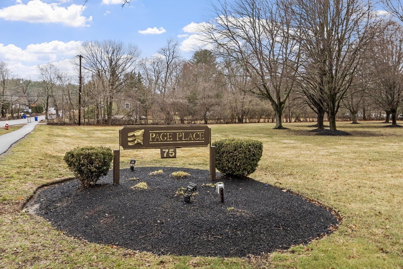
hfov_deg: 61.9
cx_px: 202
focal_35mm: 30
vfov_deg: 43.6
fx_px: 336
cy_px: 134
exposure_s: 1/60
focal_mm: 20
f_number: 8
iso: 400
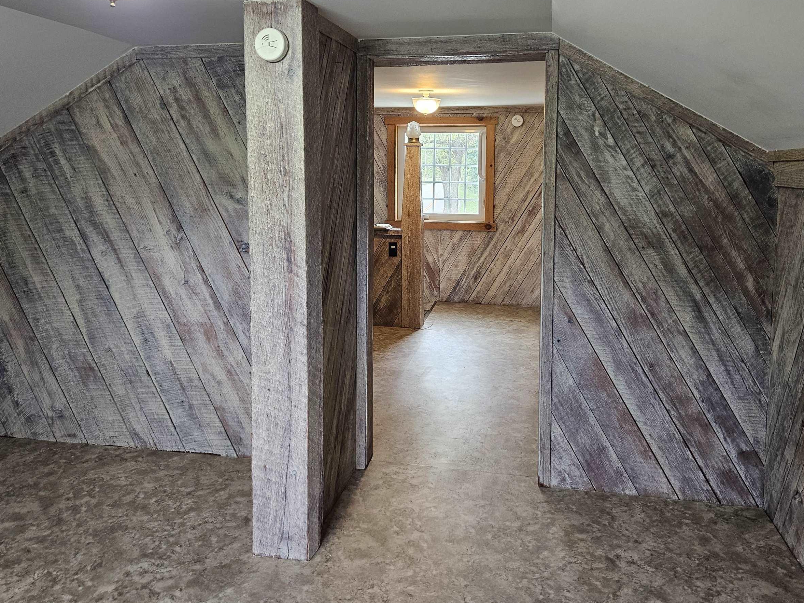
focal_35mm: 30
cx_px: 409
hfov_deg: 60.0
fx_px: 697
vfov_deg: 46.2
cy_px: 214
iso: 400
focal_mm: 5.4
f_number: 1.8
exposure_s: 1/120
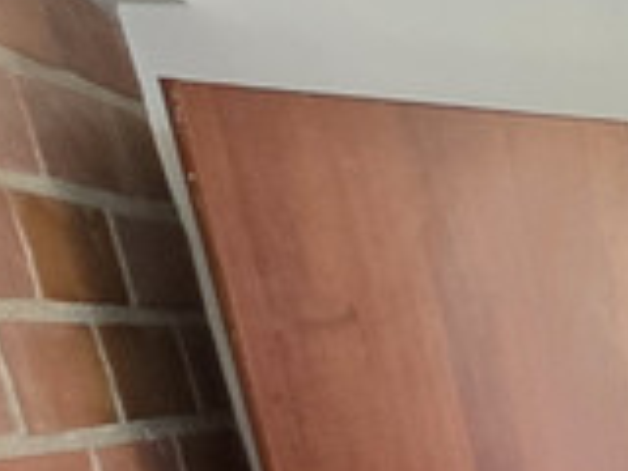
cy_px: 1040
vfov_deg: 13.5
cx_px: 1876
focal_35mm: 88
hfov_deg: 11.6
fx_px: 1596
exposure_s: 1/60
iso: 320
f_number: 1.9
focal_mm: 2.2
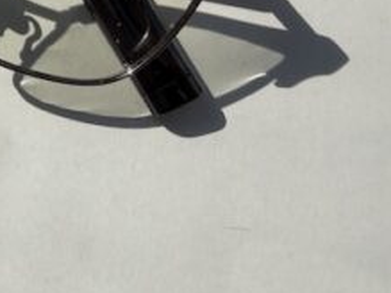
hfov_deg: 27.2
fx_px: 723
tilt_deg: -86.9
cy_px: -38
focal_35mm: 64
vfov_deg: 21.6
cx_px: -62
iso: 20
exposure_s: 1/1116
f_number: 2.2
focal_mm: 2.22
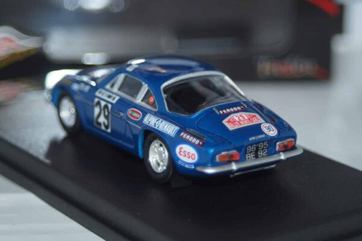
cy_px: 120
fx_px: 1207
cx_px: 181
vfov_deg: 11.4
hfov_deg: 17.1
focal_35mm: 120
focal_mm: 80
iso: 250
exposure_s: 1/100
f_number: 5.6
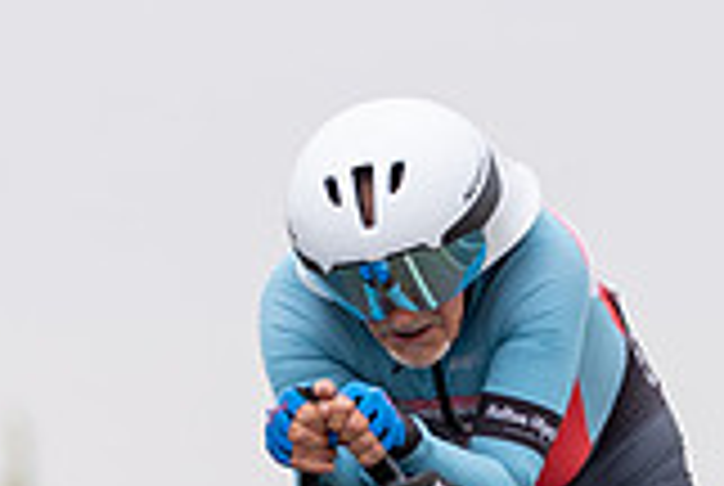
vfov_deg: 1.0
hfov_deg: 1.6
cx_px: 566
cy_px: 601
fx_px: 26555
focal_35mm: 1318
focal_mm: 200
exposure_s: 1/800
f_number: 3.2
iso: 100
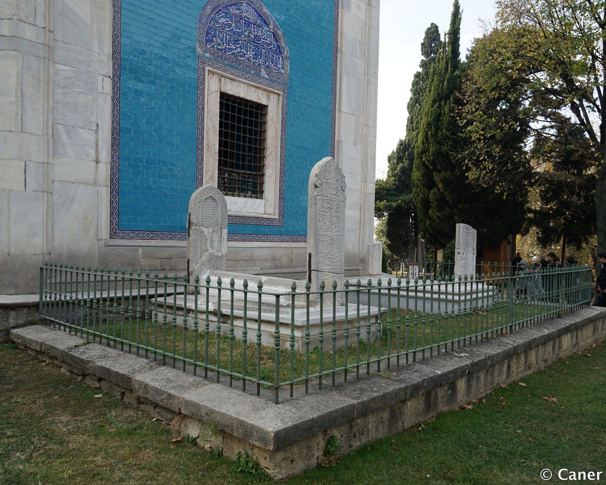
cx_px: 302
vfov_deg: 51.5
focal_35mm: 28
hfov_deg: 62.2
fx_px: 502
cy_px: 247
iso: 125
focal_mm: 24
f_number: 8
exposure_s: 1/60
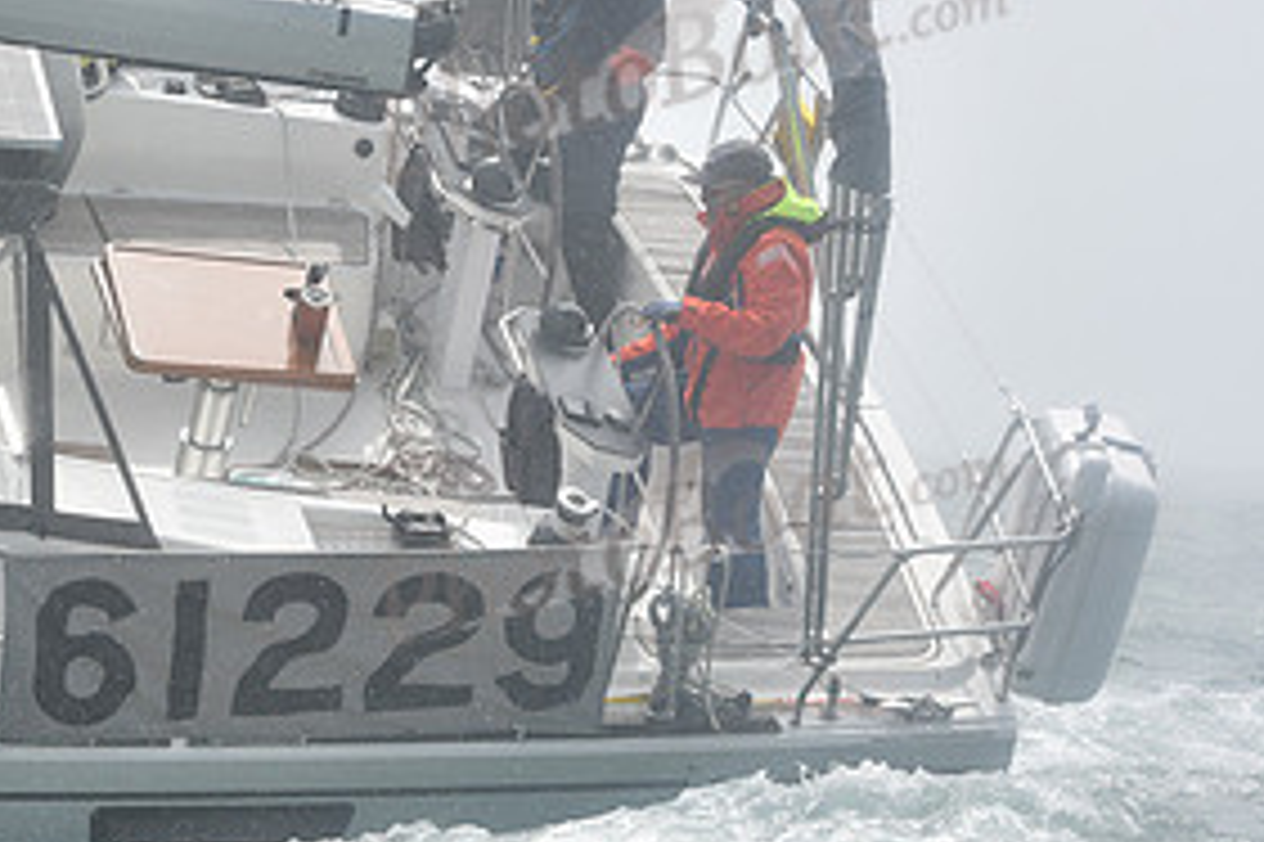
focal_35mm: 155
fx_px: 5439
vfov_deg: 8.8
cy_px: 362
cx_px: 144
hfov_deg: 13.2
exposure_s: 1/800
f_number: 11
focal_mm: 75
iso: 320
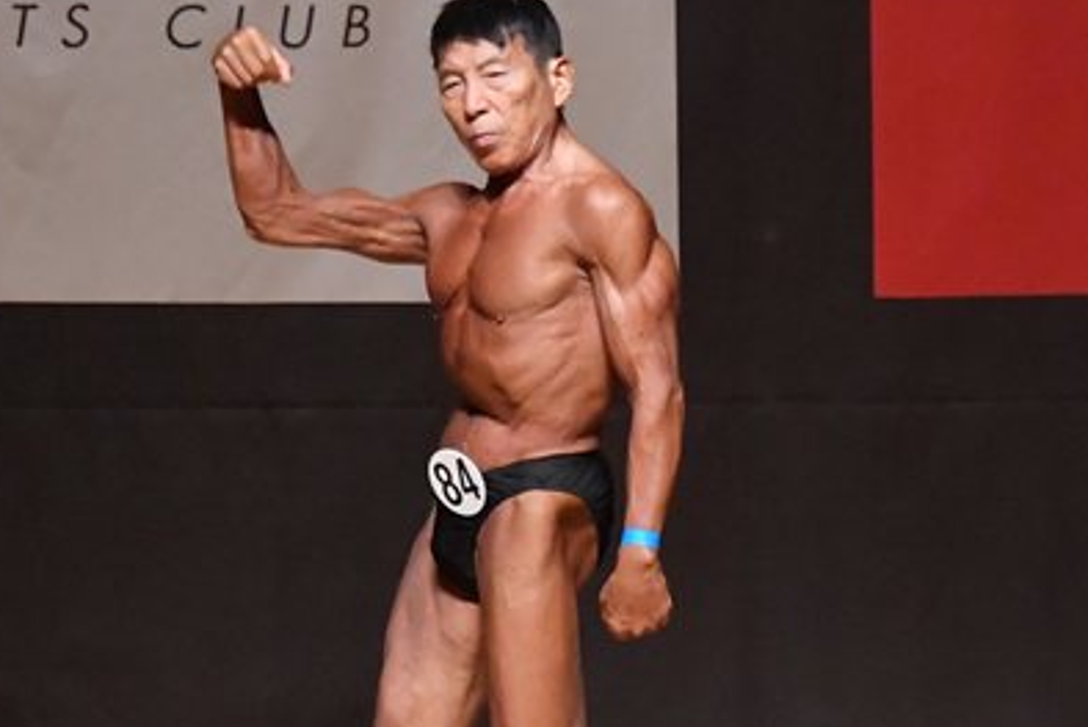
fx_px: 16053
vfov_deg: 2.6
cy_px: 547
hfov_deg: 3.9
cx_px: 498
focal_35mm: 531
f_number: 5.6
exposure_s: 1/400
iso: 10000
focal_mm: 180
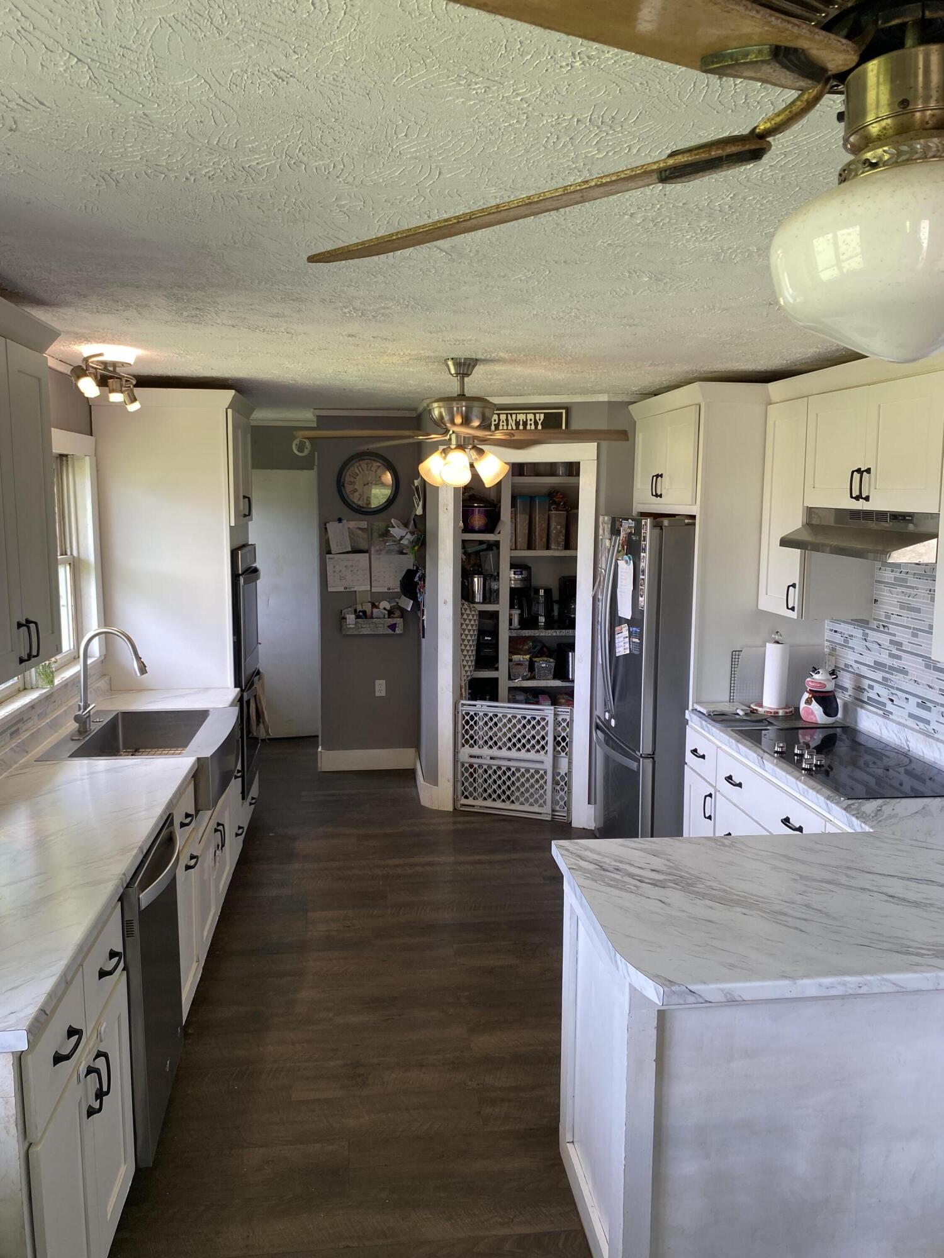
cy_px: 629
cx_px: 472
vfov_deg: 67.3
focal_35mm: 26
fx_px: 945
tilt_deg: -7.7
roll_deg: -0.8
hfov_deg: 53.1
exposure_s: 1/120
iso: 80
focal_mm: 4.25
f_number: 1.8
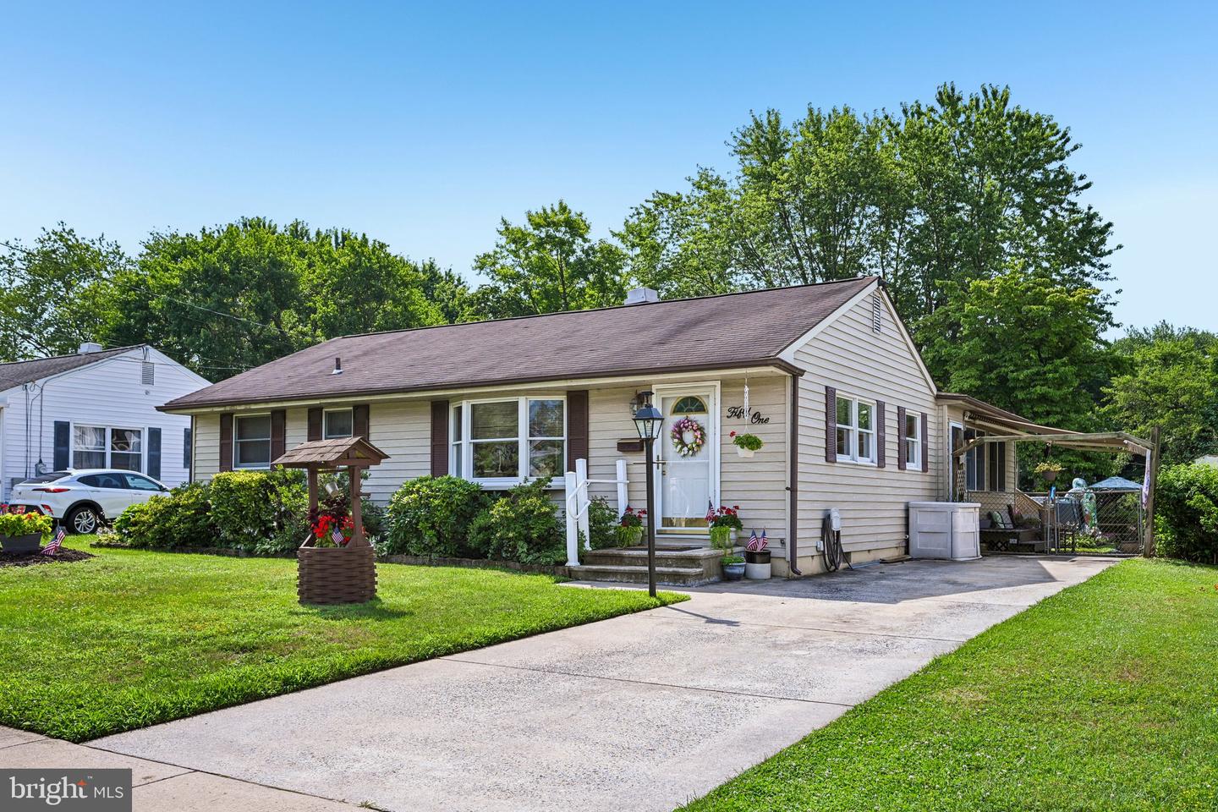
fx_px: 1015
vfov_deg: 43.6
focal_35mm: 30
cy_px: 406
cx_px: 609
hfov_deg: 61.9
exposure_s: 1/1600
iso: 800
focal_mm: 30
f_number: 8
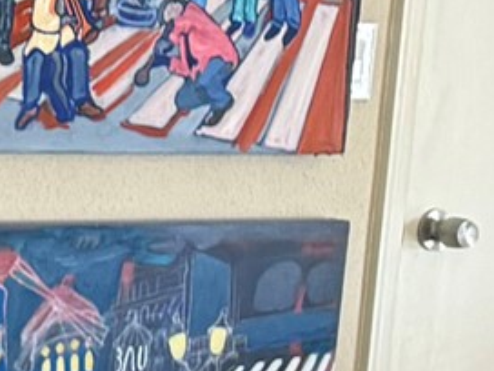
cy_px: 271
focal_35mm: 181
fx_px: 2583
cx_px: -1268
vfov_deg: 8.2
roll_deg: -1.4
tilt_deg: -6.5
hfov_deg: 8.2
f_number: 1.78
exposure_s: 1/60
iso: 320
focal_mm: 6.76
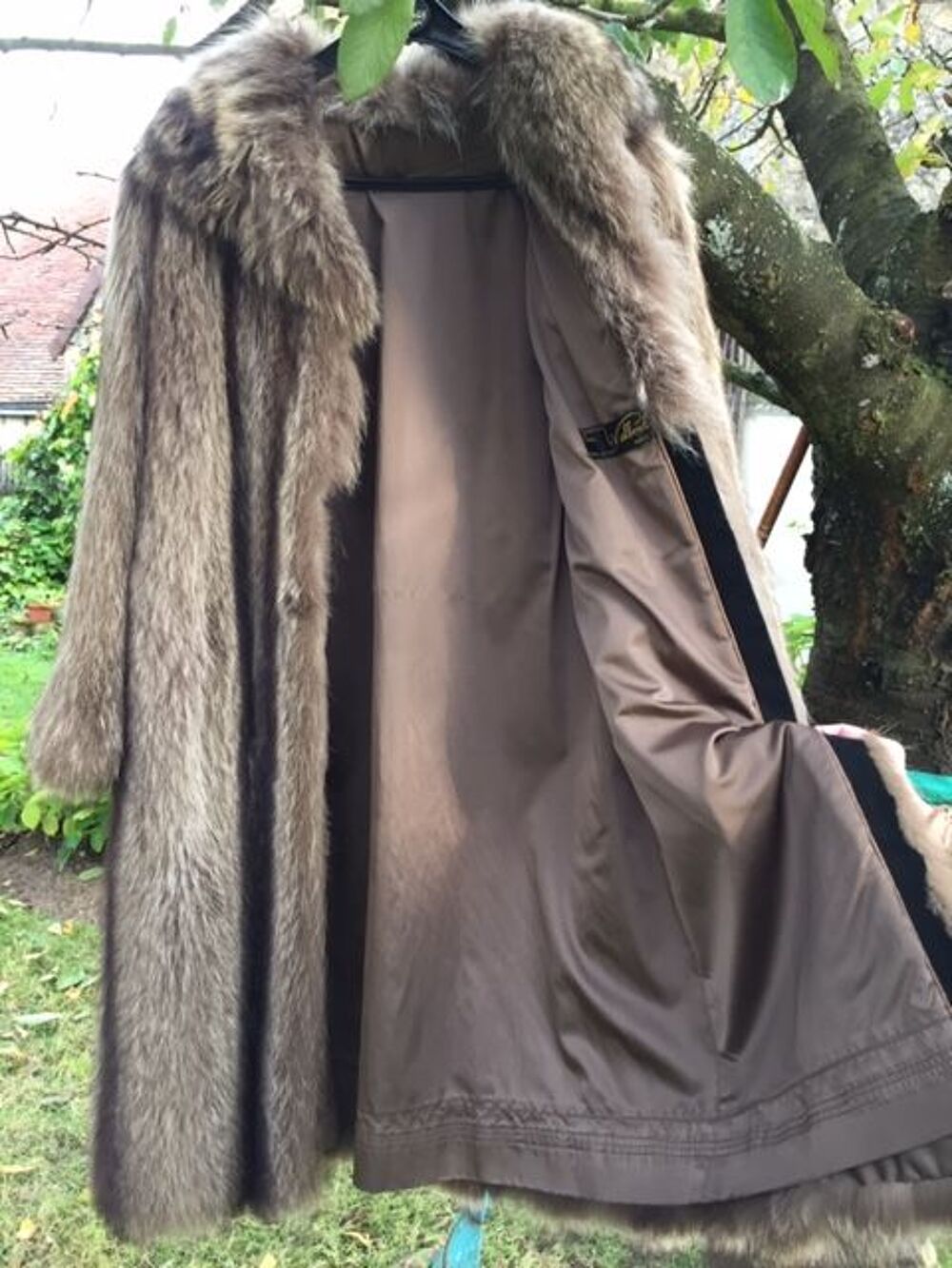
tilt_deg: -6.5
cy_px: 634
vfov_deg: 61.7
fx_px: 1063
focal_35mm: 29
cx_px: 476
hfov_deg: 48.2
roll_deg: -3.9
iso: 40
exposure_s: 1/33
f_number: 2.2
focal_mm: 4.15
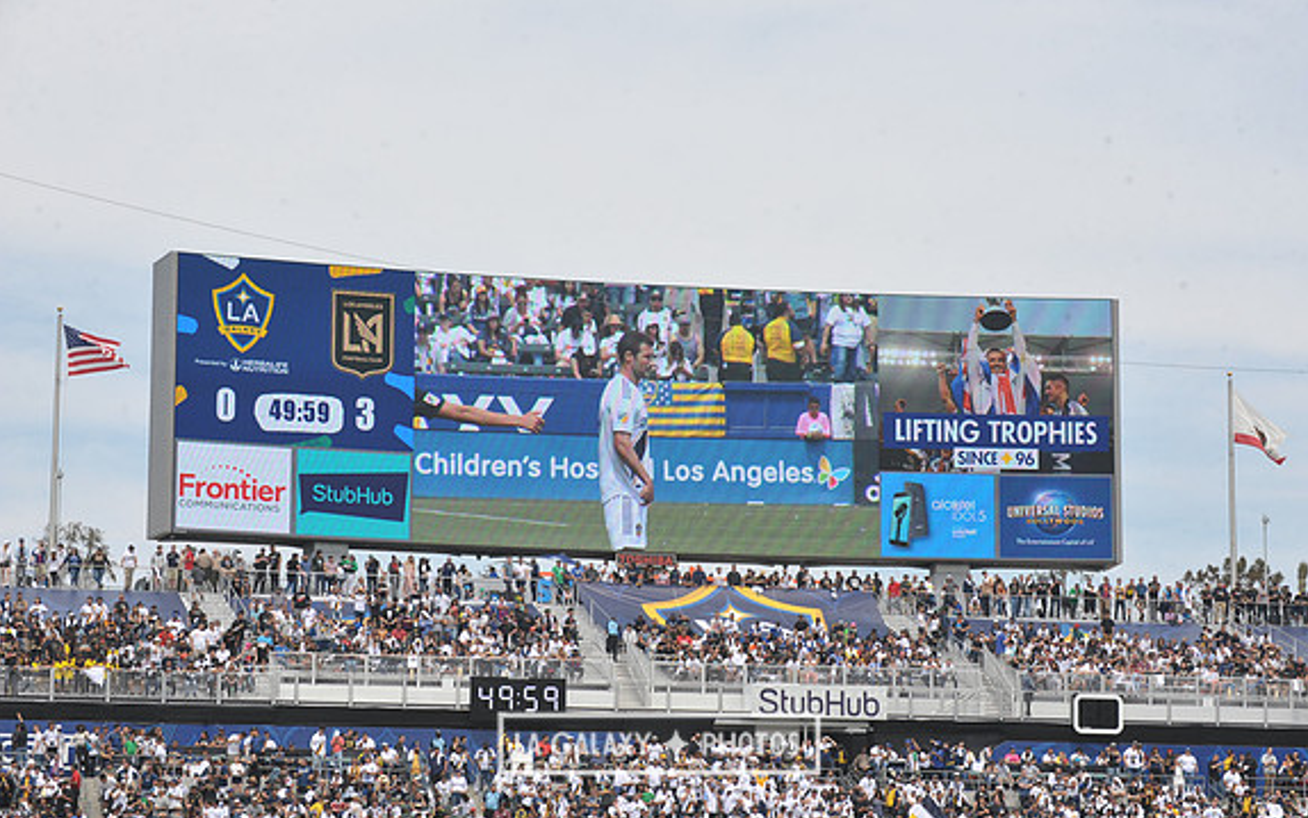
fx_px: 3851
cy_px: 401
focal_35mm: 108
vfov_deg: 12.1
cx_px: 659
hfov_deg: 19.3
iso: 320
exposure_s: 1/500
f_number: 11
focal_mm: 105
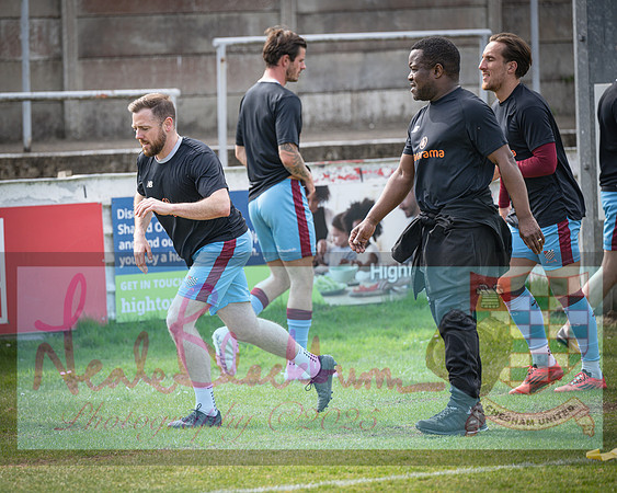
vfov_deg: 6.6
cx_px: 230
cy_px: 244
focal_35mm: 236
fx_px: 4302
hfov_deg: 8.2
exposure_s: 1/1000
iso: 200
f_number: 3.5
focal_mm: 200
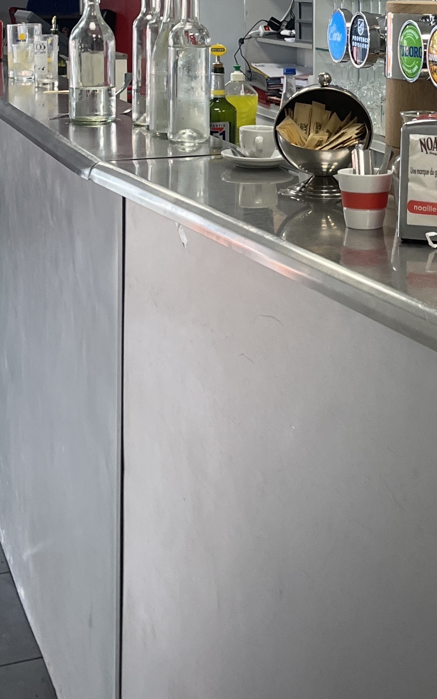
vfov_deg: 30.6
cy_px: 37
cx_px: 381
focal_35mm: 63
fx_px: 1201
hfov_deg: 20.3
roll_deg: +0.6
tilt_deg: -3.3
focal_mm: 5.1
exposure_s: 1/100
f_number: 1.6
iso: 125
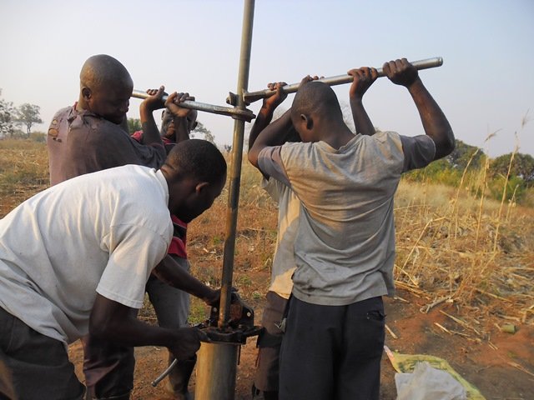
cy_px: 200
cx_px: 267
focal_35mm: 27
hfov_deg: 65.3
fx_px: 417
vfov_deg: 51.4
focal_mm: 4.9
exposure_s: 1/165
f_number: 3.5
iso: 80
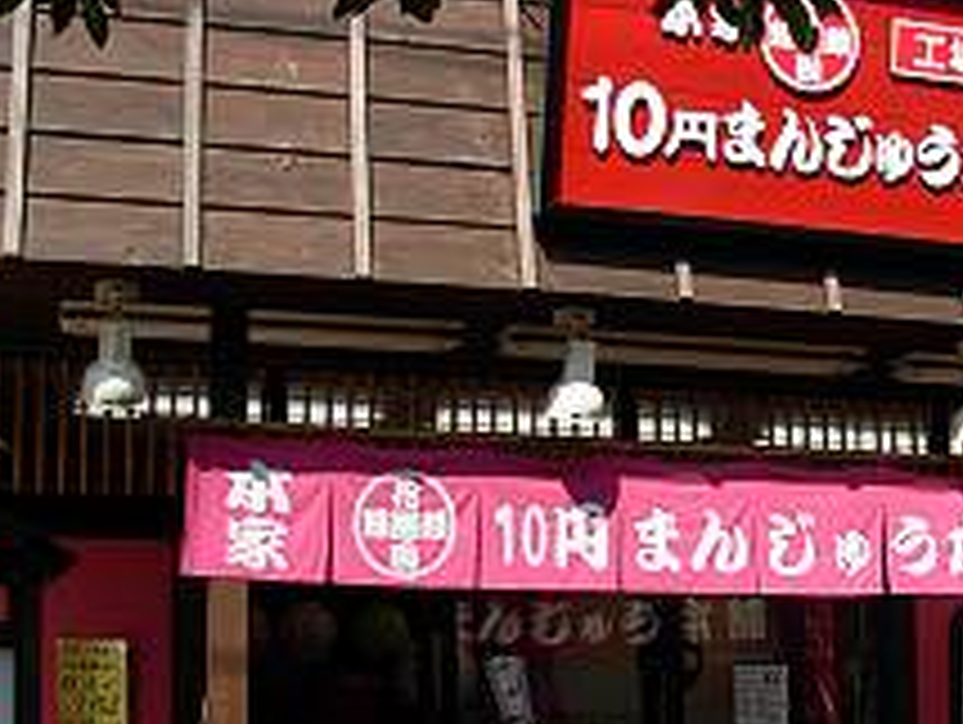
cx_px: 770
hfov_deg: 26.9
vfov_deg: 20.4
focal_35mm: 71
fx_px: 1977
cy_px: 630
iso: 79
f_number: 2.9
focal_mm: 6.3
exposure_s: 1/995
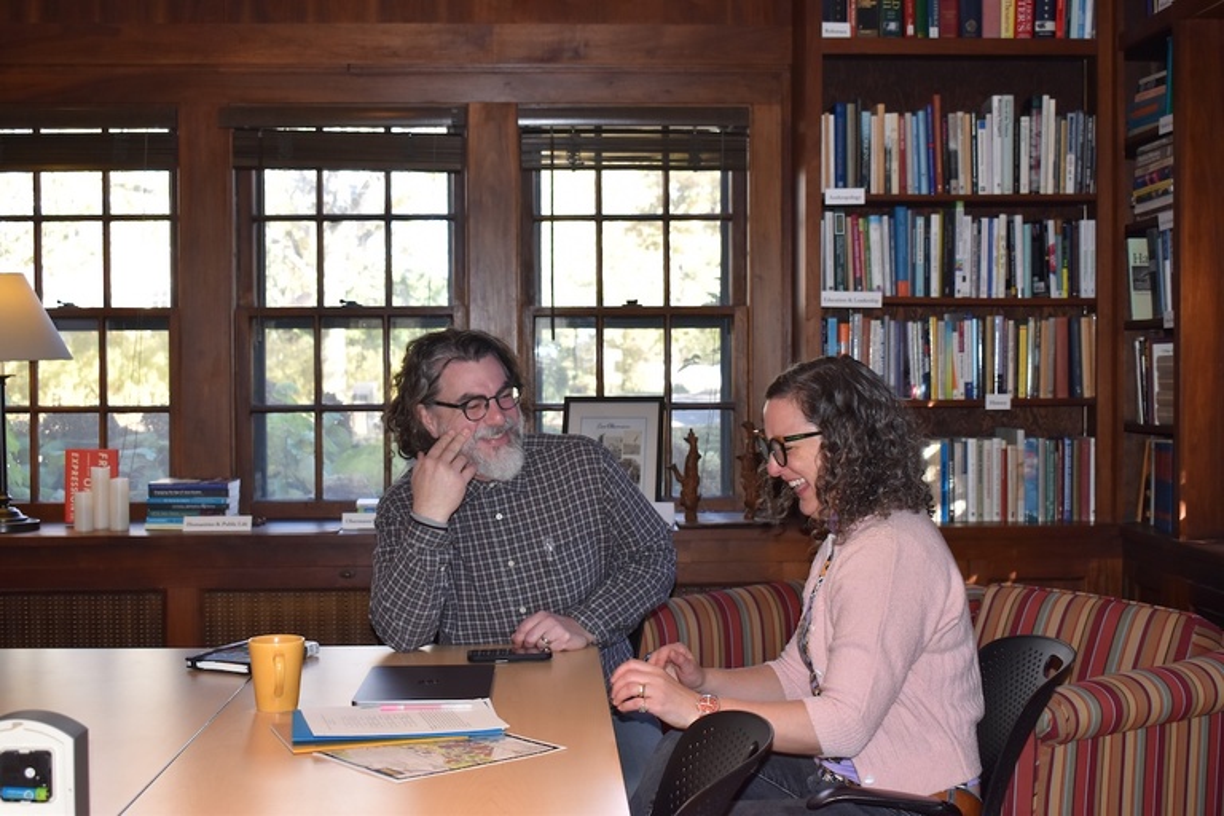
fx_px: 1632
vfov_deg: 28.1
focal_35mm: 48
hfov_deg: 41.1
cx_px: 612
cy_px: 408
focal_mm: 32
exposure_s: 1/125
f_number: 5.6
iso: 720
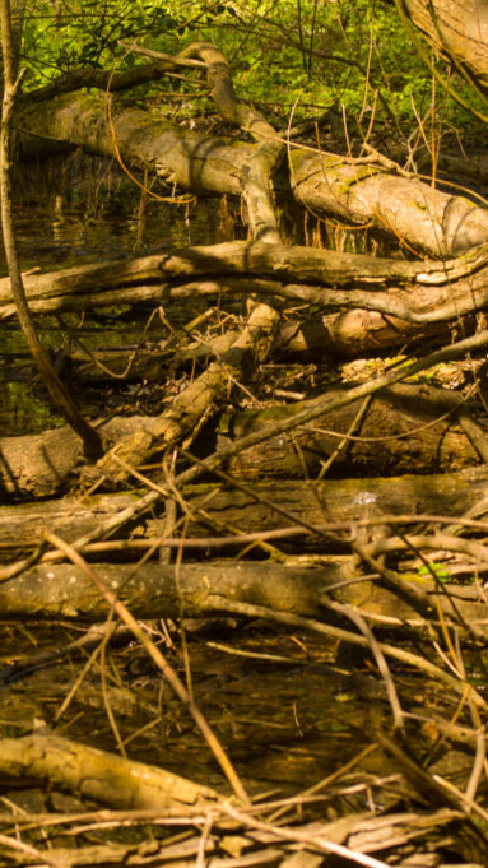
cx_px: 110
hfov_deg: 5.7
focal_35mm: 213
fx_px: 4900
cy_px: 433
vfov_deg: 10.1
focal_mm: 90
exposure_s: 1/50
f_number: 8
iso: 100
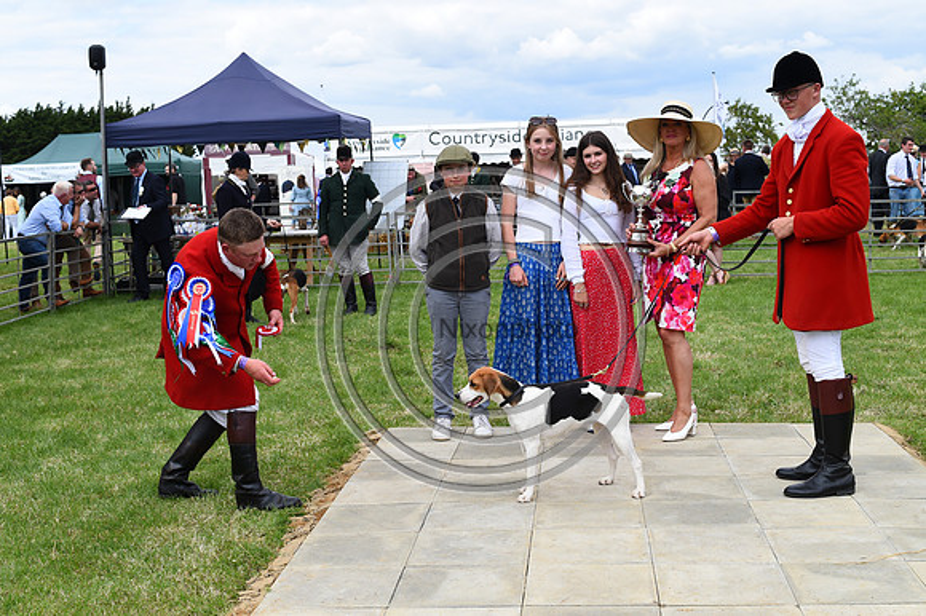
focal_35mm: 50
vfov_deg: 27.0
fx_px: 1285
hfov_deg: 39.6
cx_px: 463
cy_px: 308
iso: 720
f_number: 9
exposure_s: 1/1250
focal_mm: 50
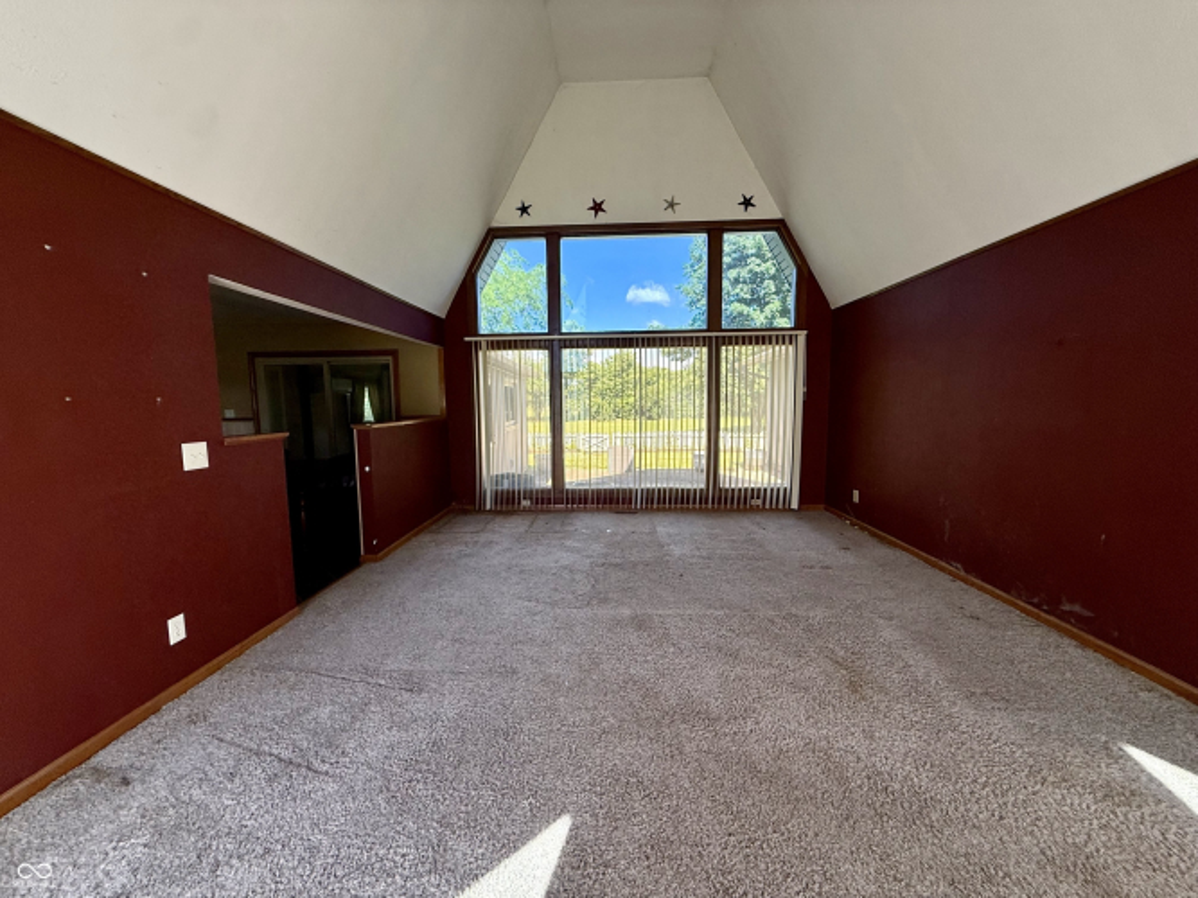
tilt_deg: -5.4
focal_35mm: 14
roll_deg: -0.3
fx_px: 484
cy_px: 449
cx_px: 599
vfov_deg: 85.7
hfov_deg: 102.1
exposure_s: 1/99
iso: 125
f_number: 2.2
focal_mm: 2.22
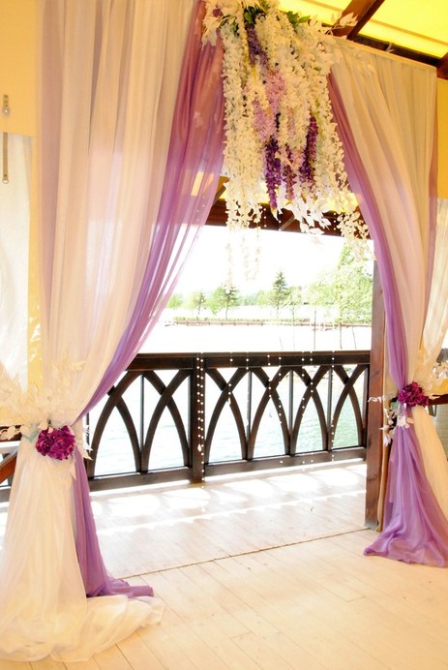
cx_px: 224
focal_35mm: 33
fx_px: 614
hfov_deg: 40.1
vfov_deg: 57.2
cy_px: 335
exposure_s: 1/60
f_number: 25
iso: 1600
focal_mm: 22
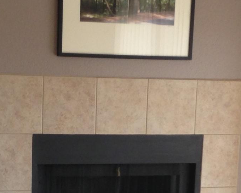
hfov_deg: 13.6
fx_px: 1012
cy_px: 289
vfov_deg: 10.5
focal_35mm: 142
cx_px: 116
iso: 50
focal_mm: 4.13
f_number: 2.4
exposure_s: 1/30
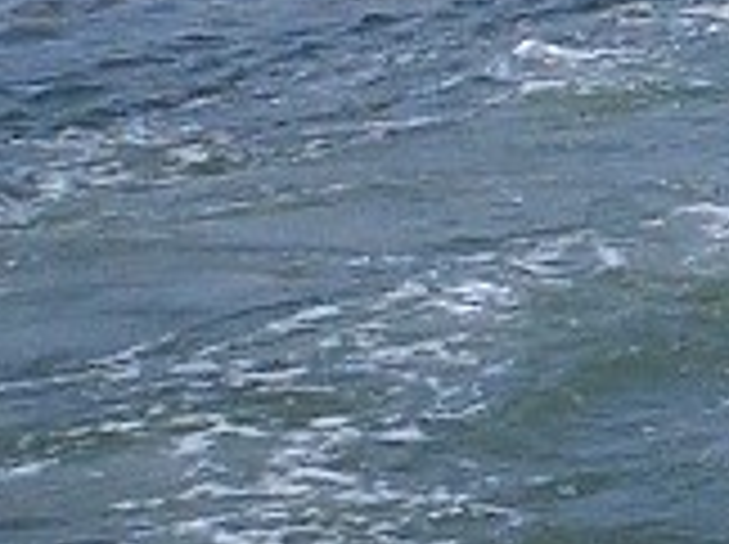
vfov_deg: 6.3
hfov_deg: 7.7
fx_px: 4921
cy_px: -216
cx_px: 1926
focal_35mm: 234
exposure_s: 1/800
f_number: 3.5
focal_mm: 5.6
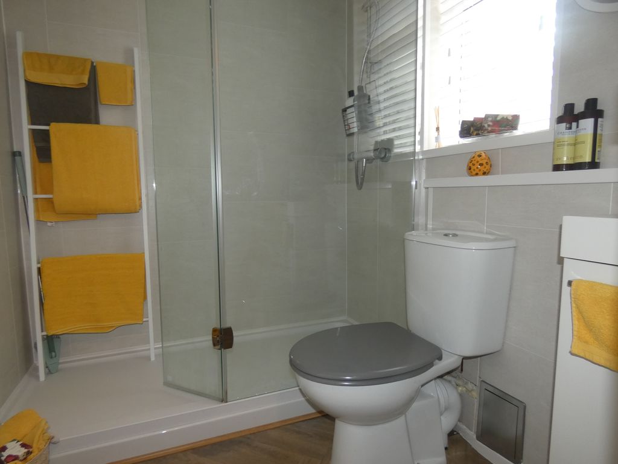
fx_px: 357
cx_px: 309
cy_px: 232
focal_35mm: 20
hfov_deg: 81.7
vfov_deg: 66.0
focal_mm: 3.6
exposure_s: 1/60
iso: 200
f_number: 2.8
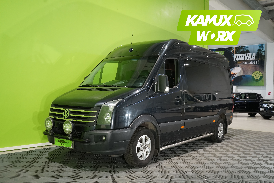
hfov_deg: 57.2
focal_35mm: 33
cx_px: 137
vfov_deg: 40.0
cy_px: 92
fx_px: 251
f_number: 5.6
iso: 1250
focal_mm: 33
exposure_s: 1/30
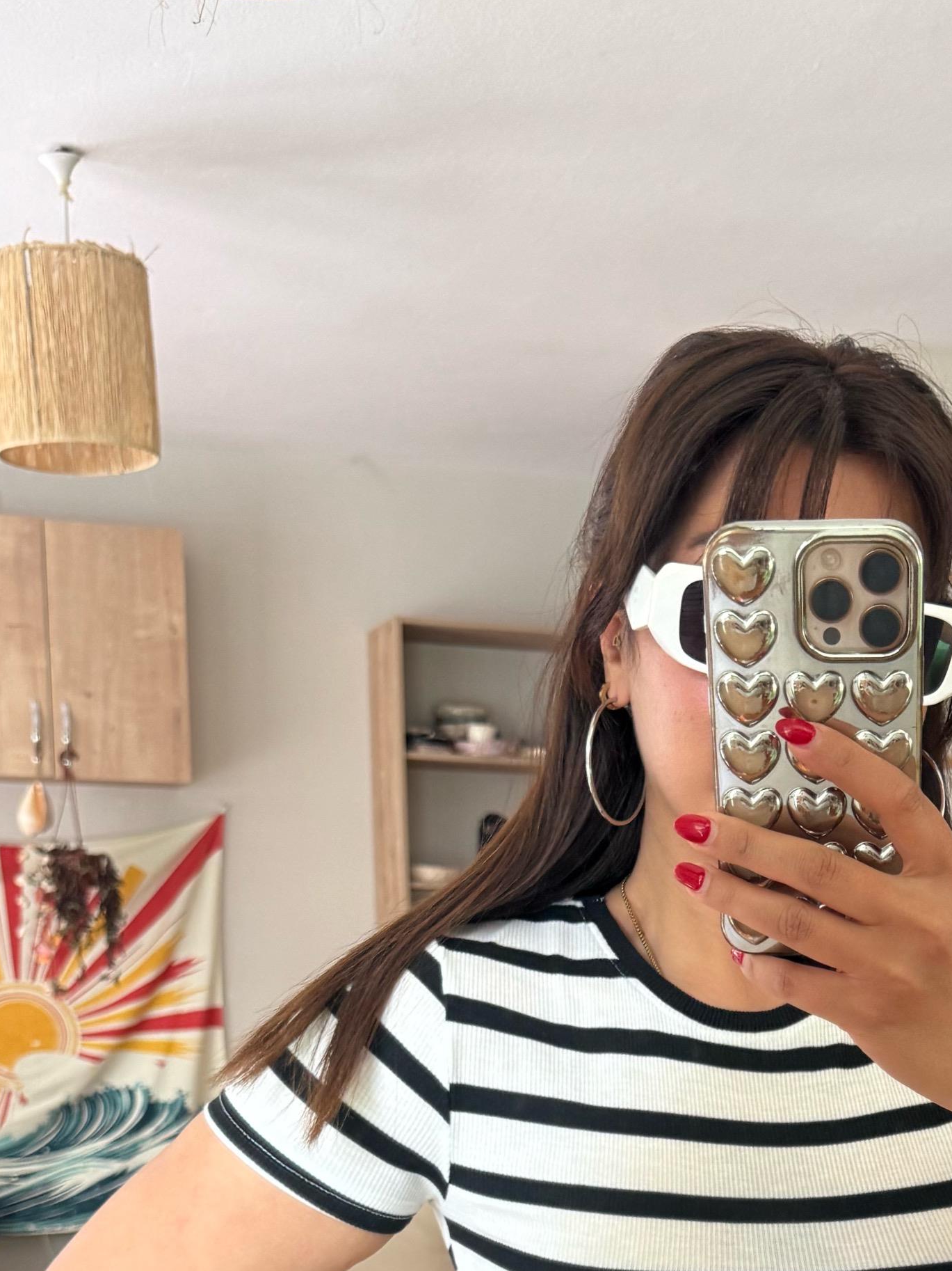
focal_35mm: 53
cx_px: 816
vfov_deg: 33.3
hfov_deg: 26.8
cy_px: 1255
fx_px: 1944
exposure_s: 1/100
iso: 160
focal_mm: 6.76
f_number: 1.78
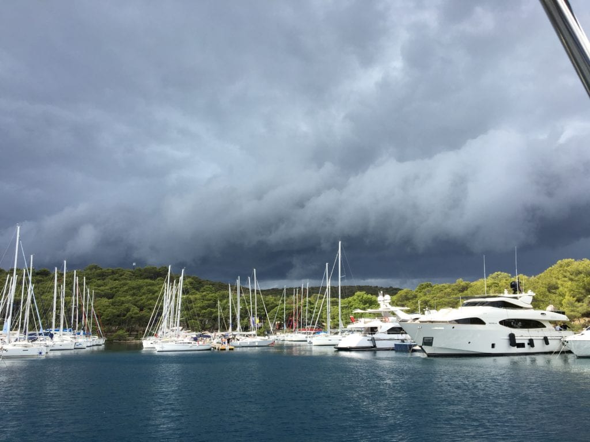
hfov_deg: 61.7
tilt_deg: +13.7
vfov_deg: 48.2
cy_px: 221
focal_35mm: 29
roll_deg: +0.8
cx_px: 295
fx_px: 494
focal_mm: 4.15
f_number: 2.2
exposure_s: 1/1166
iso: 25
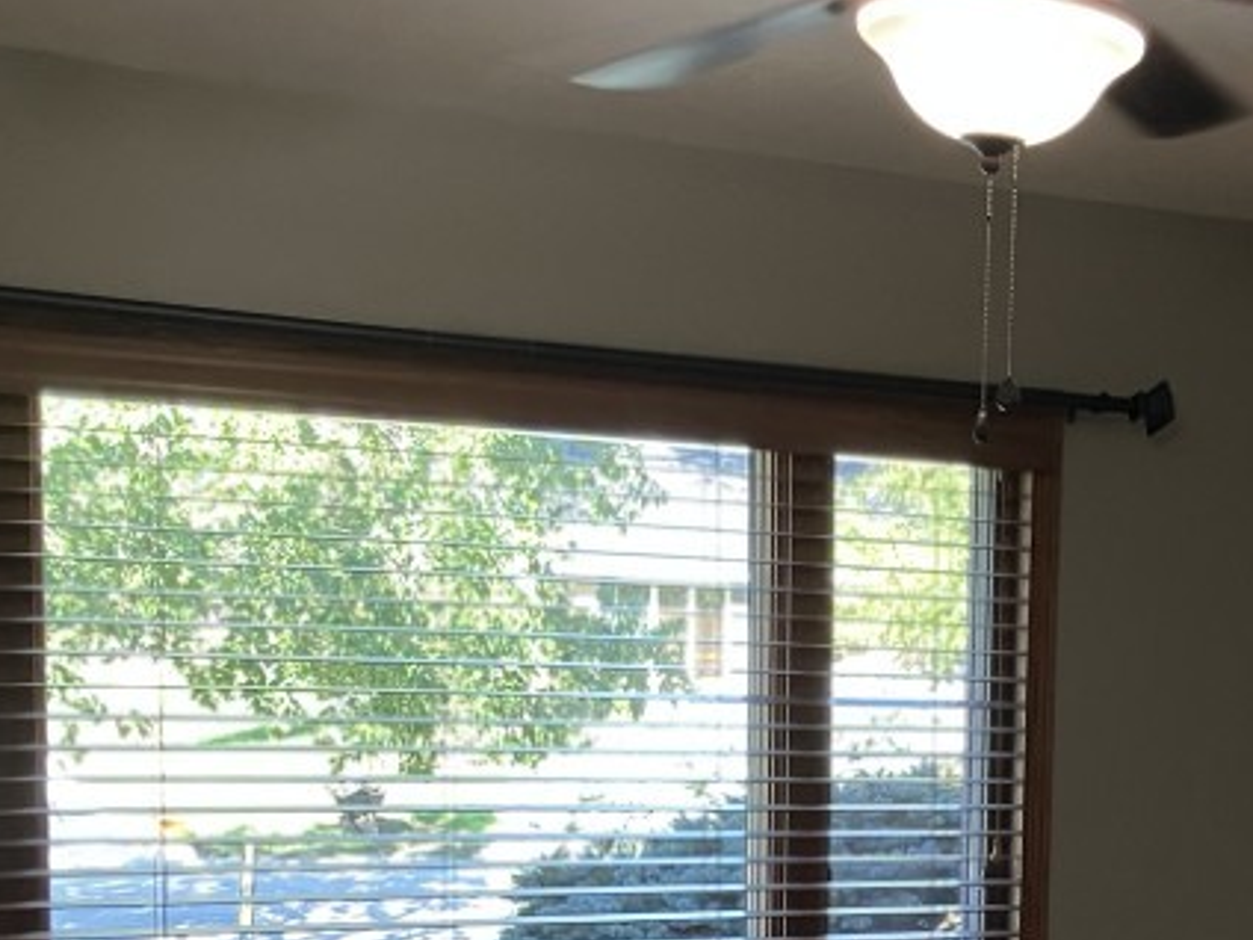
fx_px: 2389
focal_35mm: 66
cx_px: 1028
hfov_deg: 28.7
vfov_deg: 21.5
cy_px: 937
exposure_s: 1/60
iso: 80
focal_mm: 3.99
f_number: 1.8
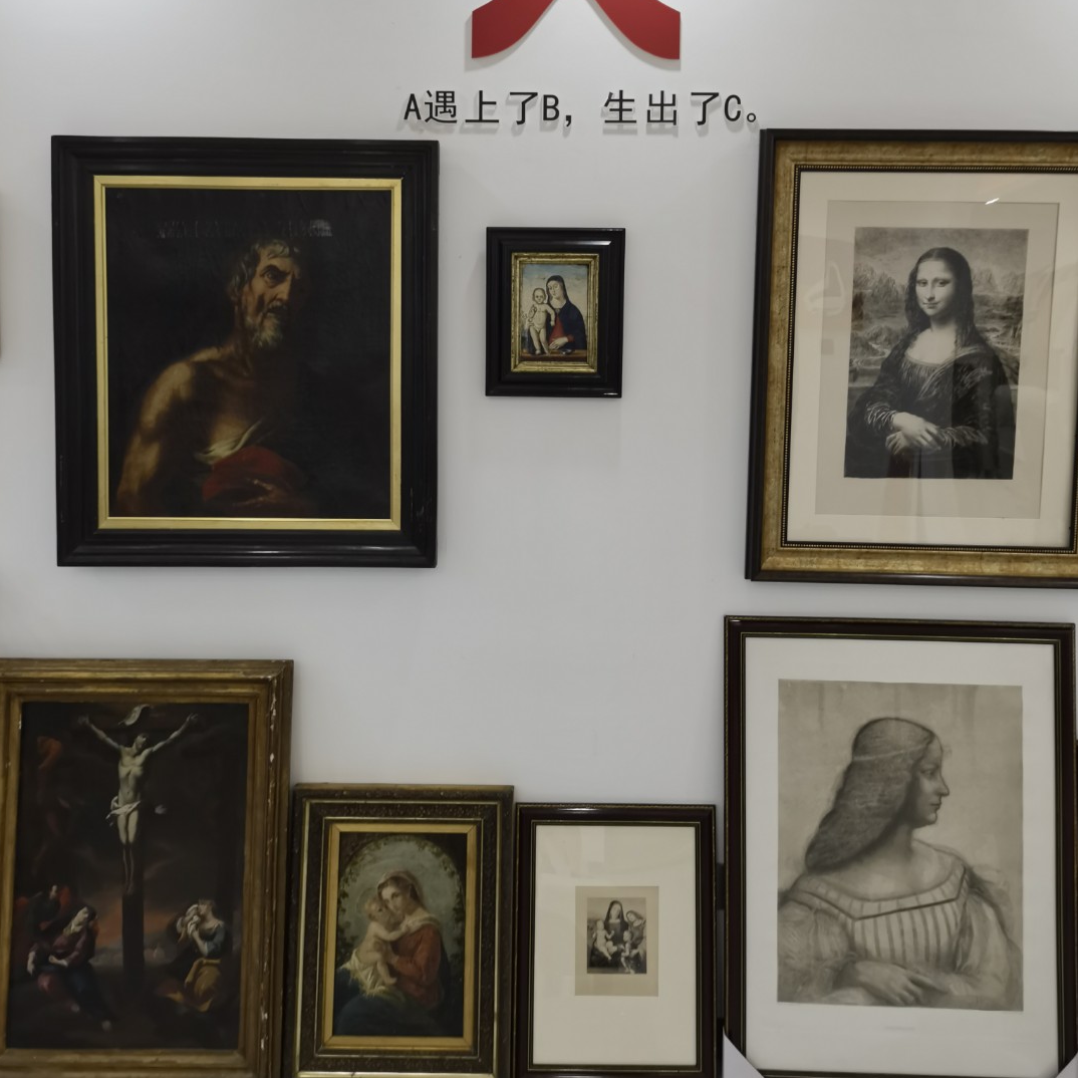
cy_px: 407
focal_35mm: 32
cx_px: 539
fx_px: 1127
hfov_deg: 51.1
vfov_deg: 50.6
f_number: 1.9
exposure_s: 1/100
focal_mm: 5.58
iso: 125
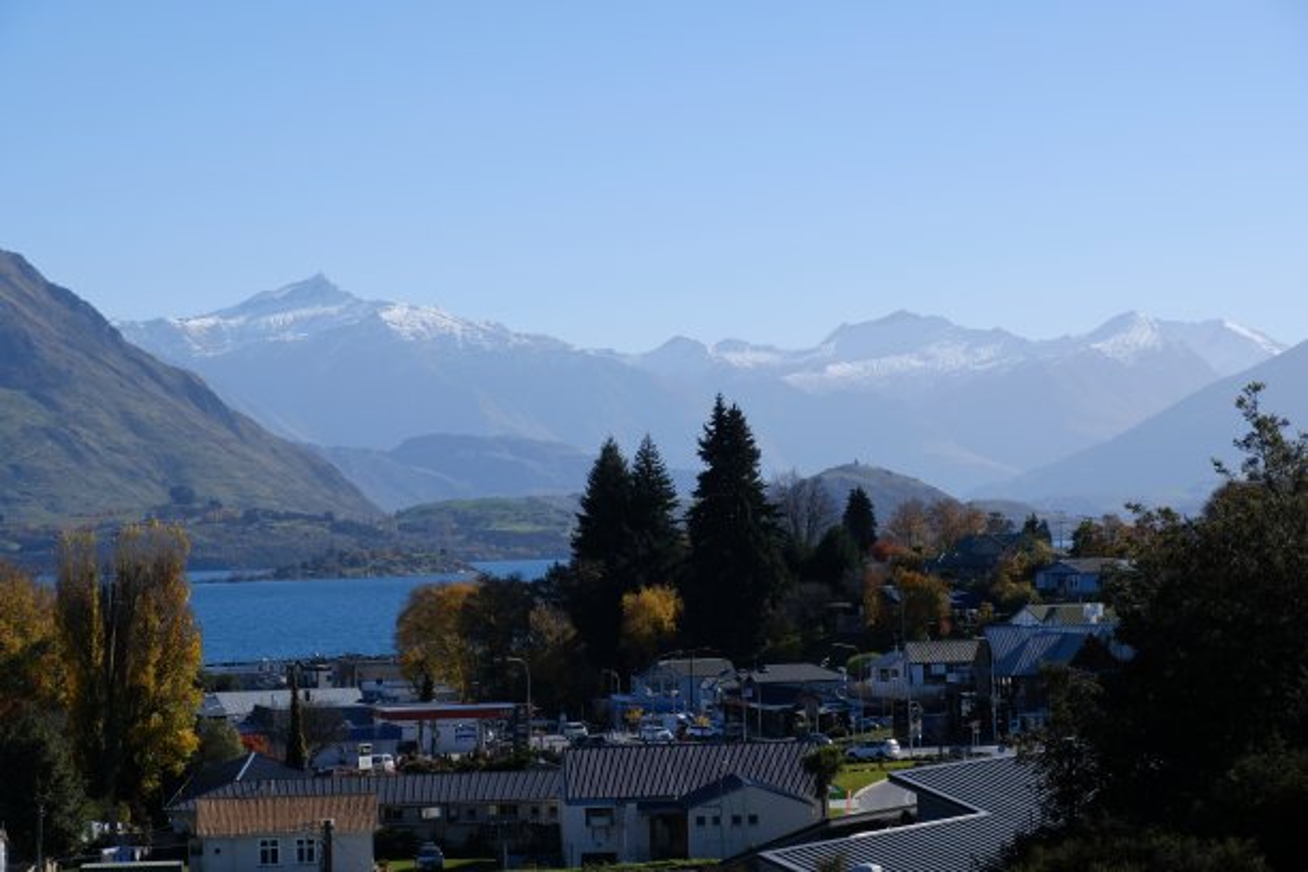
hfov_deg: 21.7
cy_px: 436
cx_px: 654
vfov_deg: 14.6
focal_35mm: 94
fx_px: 3415
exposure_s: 1/300
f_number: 10
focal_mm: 62.4
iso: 200
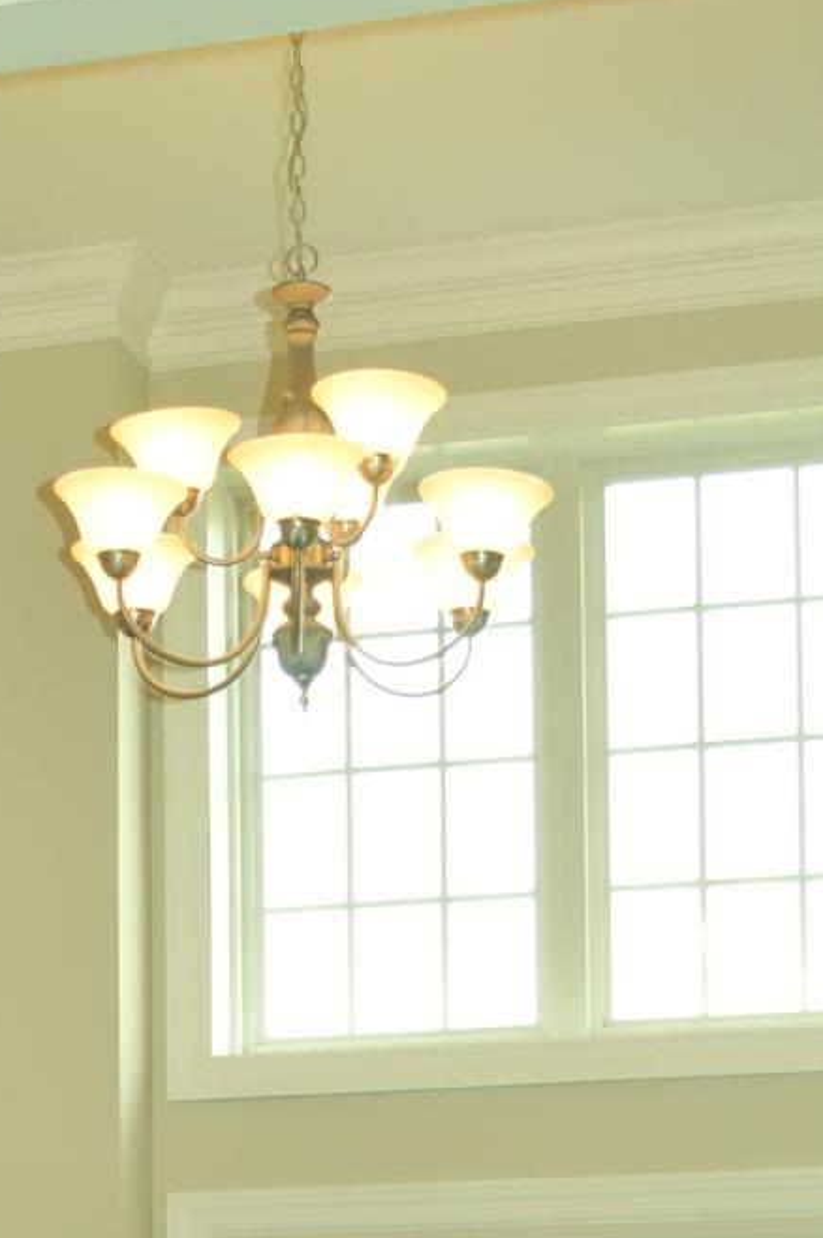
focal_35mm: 91
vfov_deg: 20.7
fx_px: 3127
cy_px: 1539
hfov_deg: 14.9
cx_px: 168
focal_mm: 20
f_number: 4
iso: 250
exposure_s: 1/125
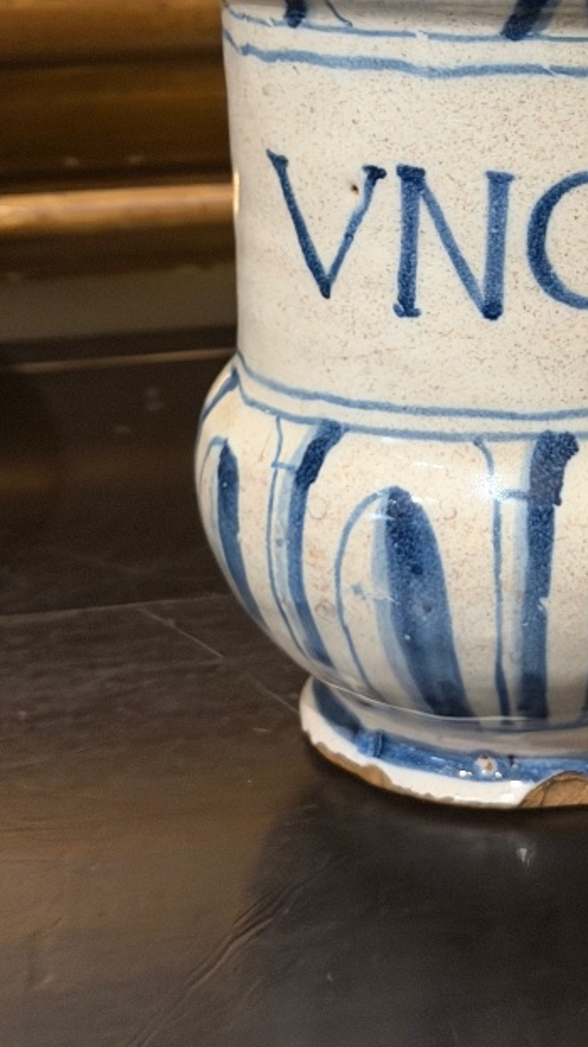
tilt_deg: -16.2
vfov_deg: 21.0
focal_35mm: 101
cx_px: 575
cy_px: 283
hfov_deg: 11.9
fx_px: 2801
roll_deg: +0.9
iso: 500
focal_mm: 6.76
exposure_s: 1/33
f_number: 1.78
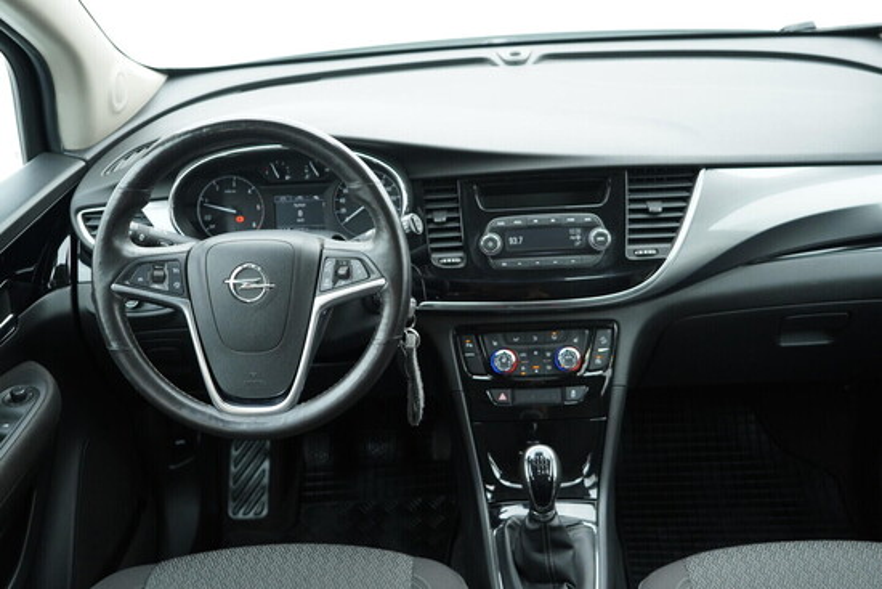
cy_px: 294
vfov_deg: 36.9
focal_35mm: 36
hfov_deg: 53.1
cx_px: 441
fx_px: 882
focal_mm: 24
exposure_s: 1/40
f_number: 2.8
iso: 320
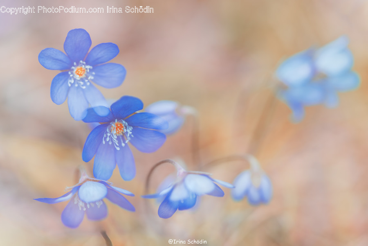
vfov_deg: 15.2
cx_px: 184
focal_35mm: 90
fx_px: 920
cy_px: 123
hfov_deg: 22.6
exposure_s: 1/50
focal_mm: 90
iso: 100
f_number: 3.8
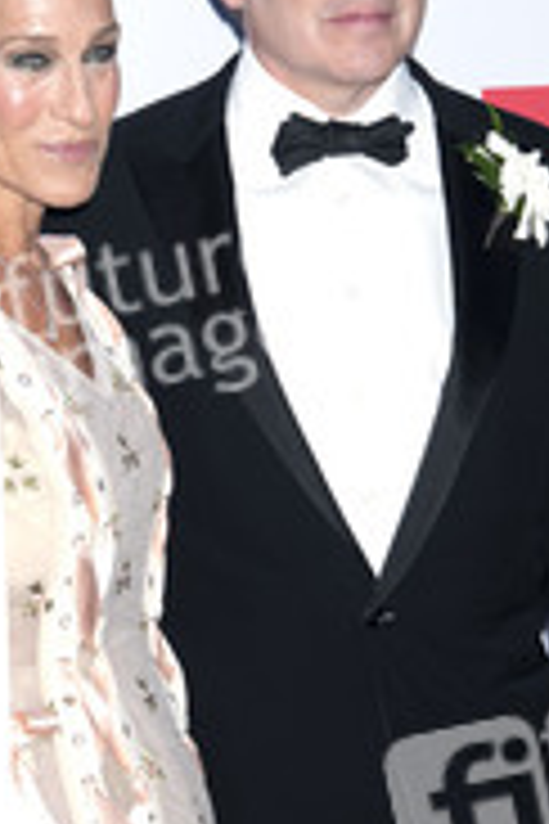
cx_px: 207
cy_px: 558
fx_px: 3500
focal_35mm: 153
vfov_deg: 13.4
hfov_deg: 9.0
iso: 640
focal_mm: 70
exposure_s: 1/200
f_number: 5.6
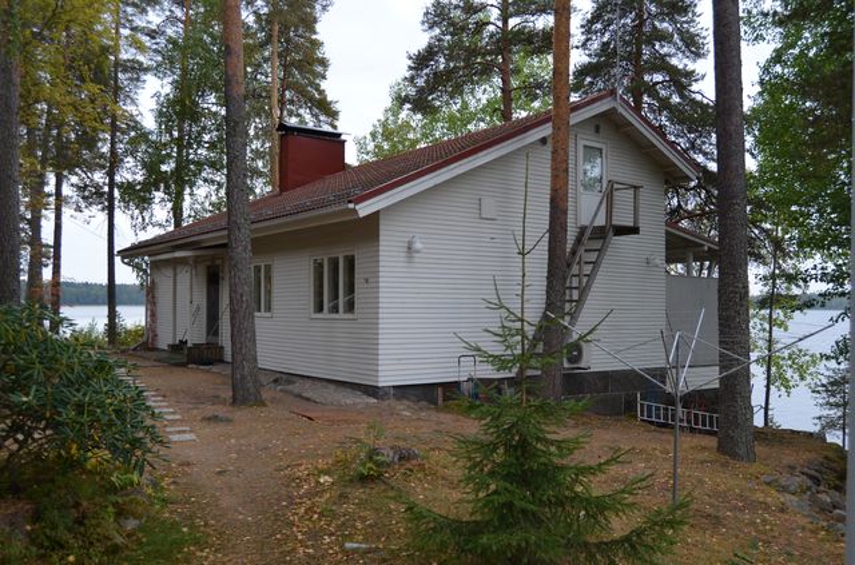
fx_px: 711
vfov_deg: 43.4
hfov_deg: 62.1
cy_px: 282
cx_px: 428
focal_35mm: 30
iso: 200
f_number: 5.6
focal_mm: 20
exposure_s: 1/125
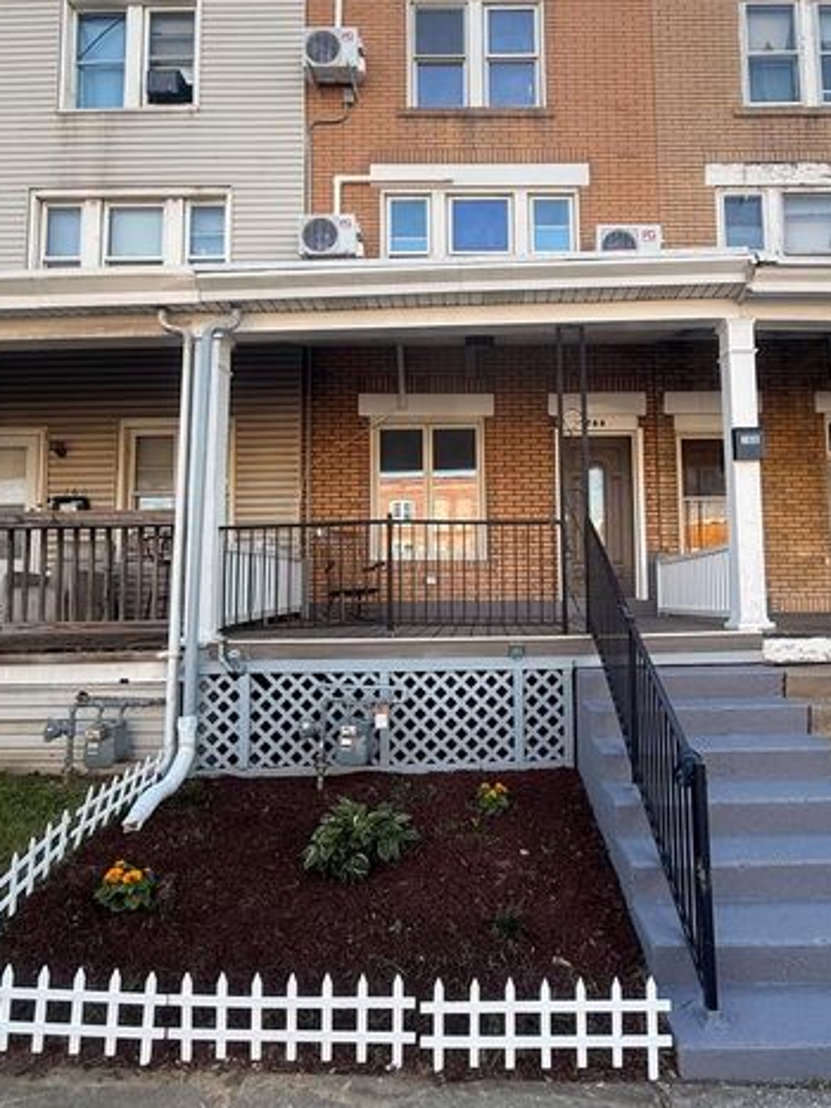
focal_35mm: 20
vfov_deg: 81.8
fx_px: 640
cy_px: 559
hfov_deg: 65.5
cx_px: 489
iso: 50
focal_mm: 2.22
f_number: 2.2
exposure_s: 1/244
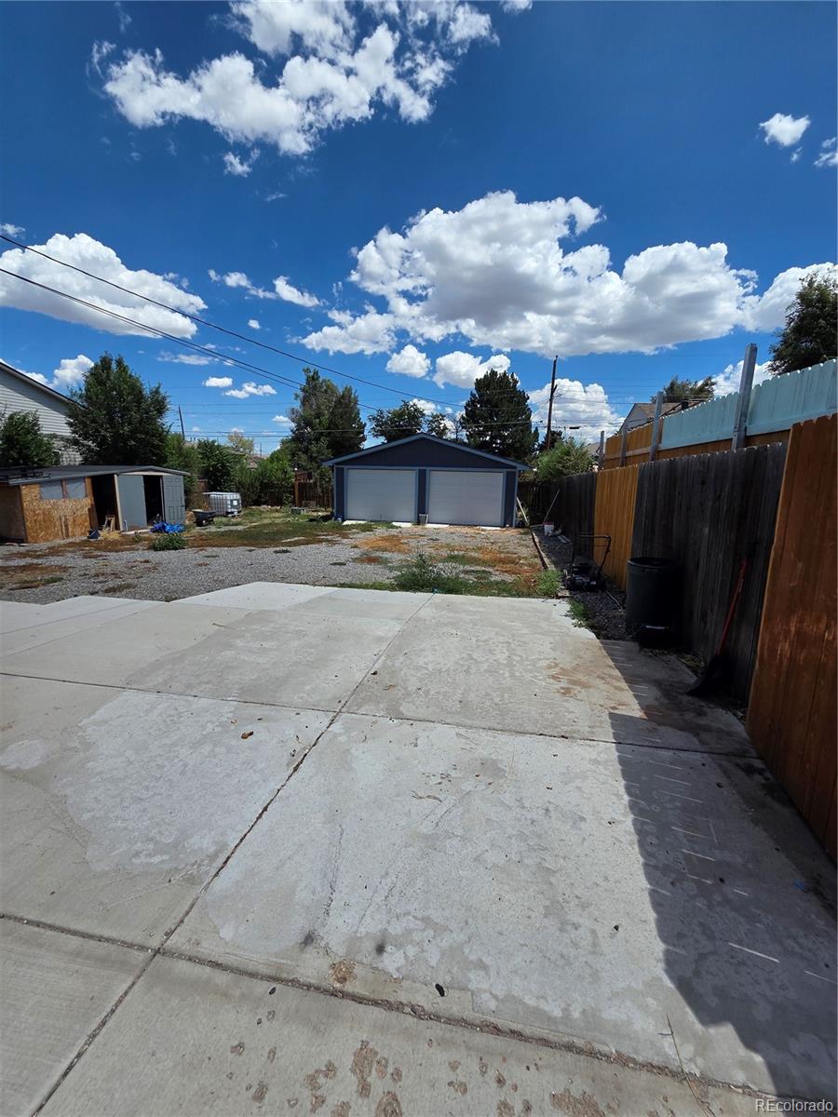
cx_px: 419
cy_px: 558
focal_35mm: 13
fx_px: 420
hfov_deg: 89.9
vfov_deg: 106.2
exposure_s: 1/3151
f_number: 2.2
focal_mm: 2.2
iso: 50
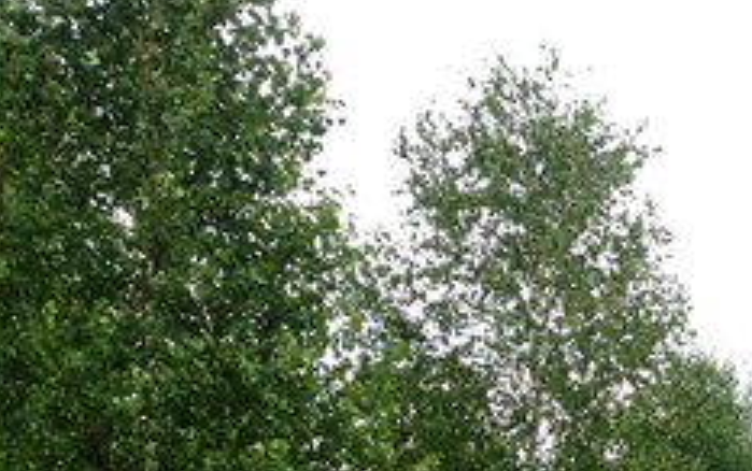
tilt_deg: -1.1
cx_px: 1030
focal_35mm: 96
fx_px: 1969
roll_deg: +0.5
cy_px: 658
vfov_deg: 13.1
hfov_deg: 19.6
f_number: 2.4
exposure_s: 1/511
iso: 50
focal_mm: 4.12
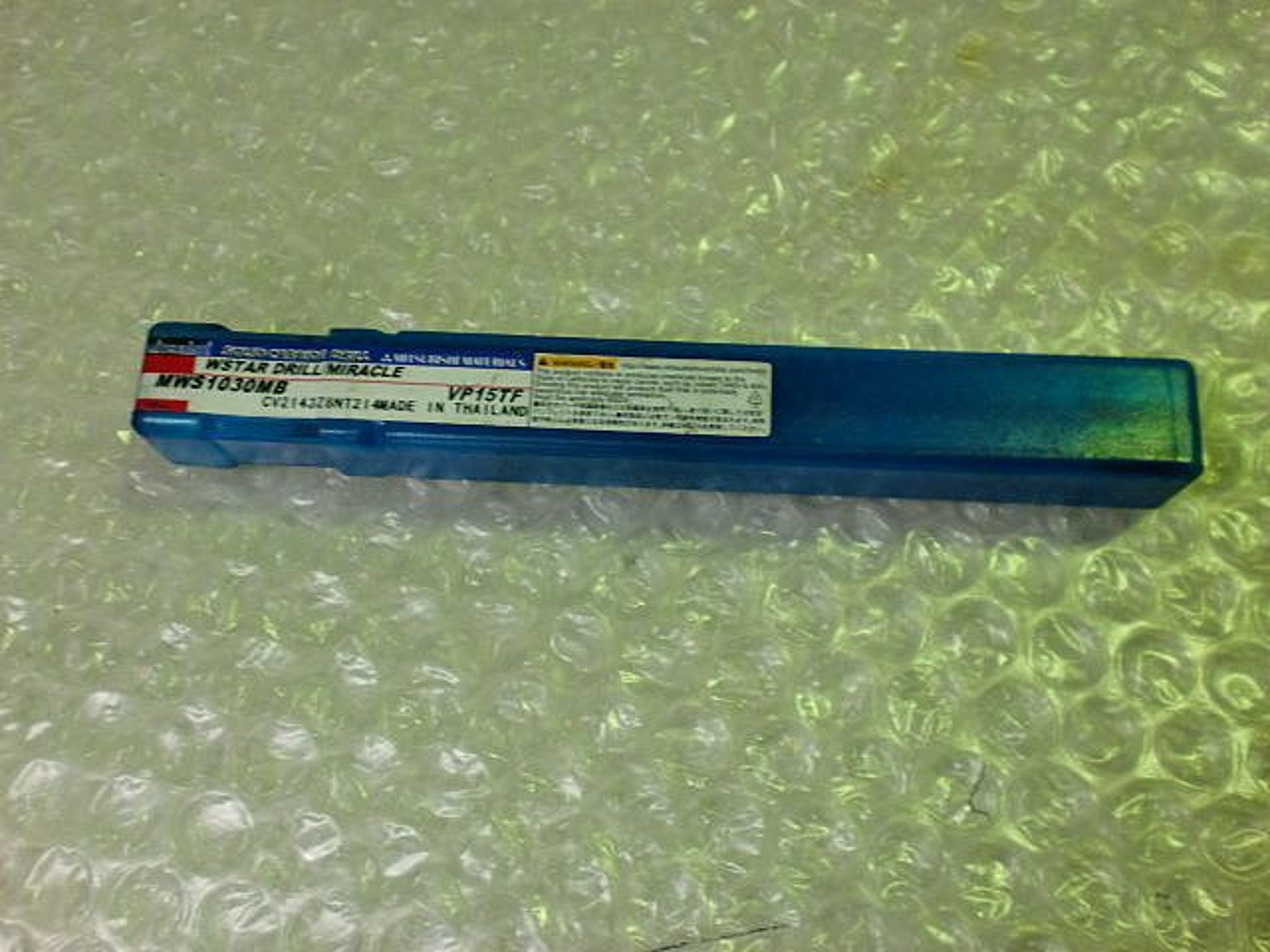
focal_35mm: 35
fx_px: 1284
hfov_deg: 52.6
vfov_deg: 40.7
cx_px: 635
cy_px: 476
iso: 160
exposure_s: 1/60
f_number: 3.1
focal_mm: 6.3
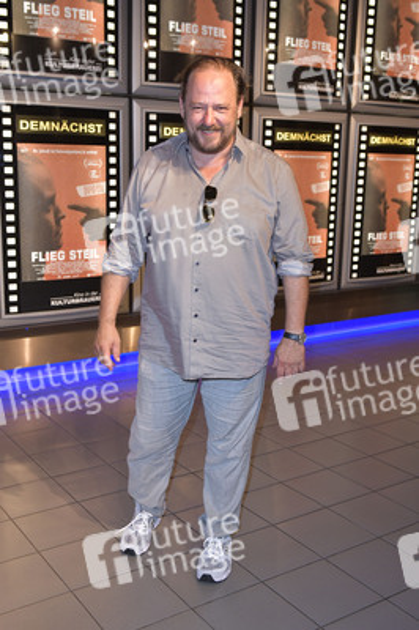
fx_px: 560
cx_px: 210
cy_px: 315
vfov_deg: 58.8
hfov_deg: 41.0
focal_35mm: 32
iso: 1250
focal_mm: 32
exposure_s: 1/160
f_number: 5
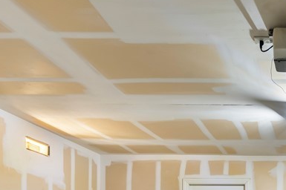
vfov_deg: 24.5
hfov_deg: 36.0
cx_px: 302
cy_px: 247
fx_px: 381
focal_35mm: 48
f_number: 8
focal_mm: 17
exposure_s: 1/6
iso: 400
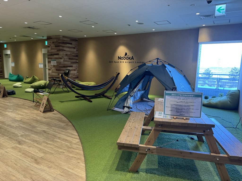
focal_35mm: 24
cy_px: 90
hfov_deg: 71.6
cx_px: 121
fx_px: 168
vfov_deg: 56.8
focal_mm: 6.76
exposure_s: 1/120
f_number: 1.78
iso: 200
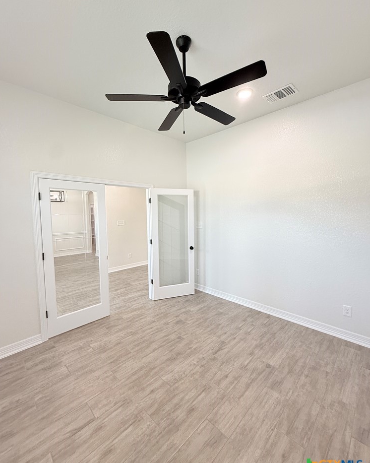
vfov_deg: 96.8
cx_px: 184
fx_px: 205
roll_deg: +0.2
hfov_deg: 84.0
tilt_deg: -4.7
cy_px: 228
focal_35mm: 15
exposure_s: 1/120
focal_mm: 2.22
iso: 200
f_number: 2.2
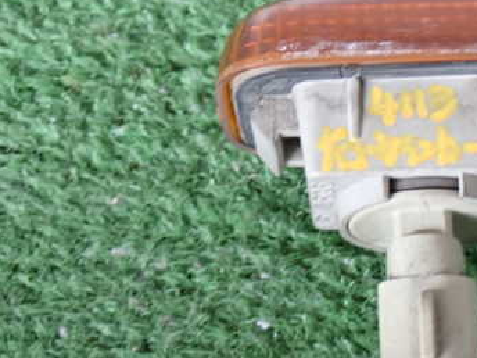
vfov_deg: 13.7
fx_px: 1488
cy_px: 183
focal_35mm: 108
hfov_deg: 18.0
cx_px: 413
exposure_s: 1/30
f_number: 3.6
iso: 800
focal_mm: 11.09
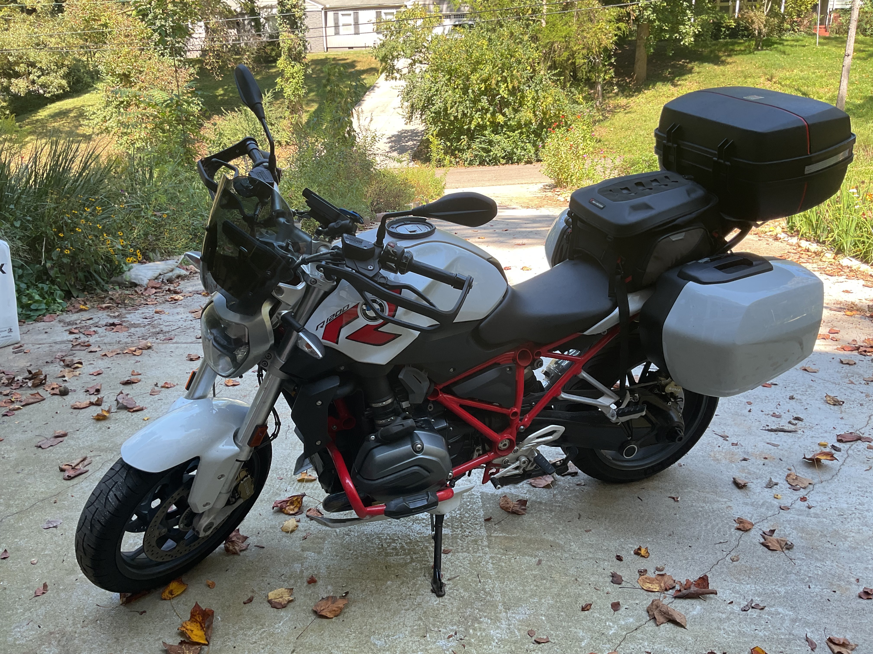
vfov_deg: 48.2
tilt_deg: -19.2
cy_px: 327
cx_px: 436
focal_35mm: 29
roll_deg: +1.0
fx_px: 731
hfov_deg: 61.7
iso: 16
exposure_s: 1/133
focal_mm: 3
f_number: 1.8
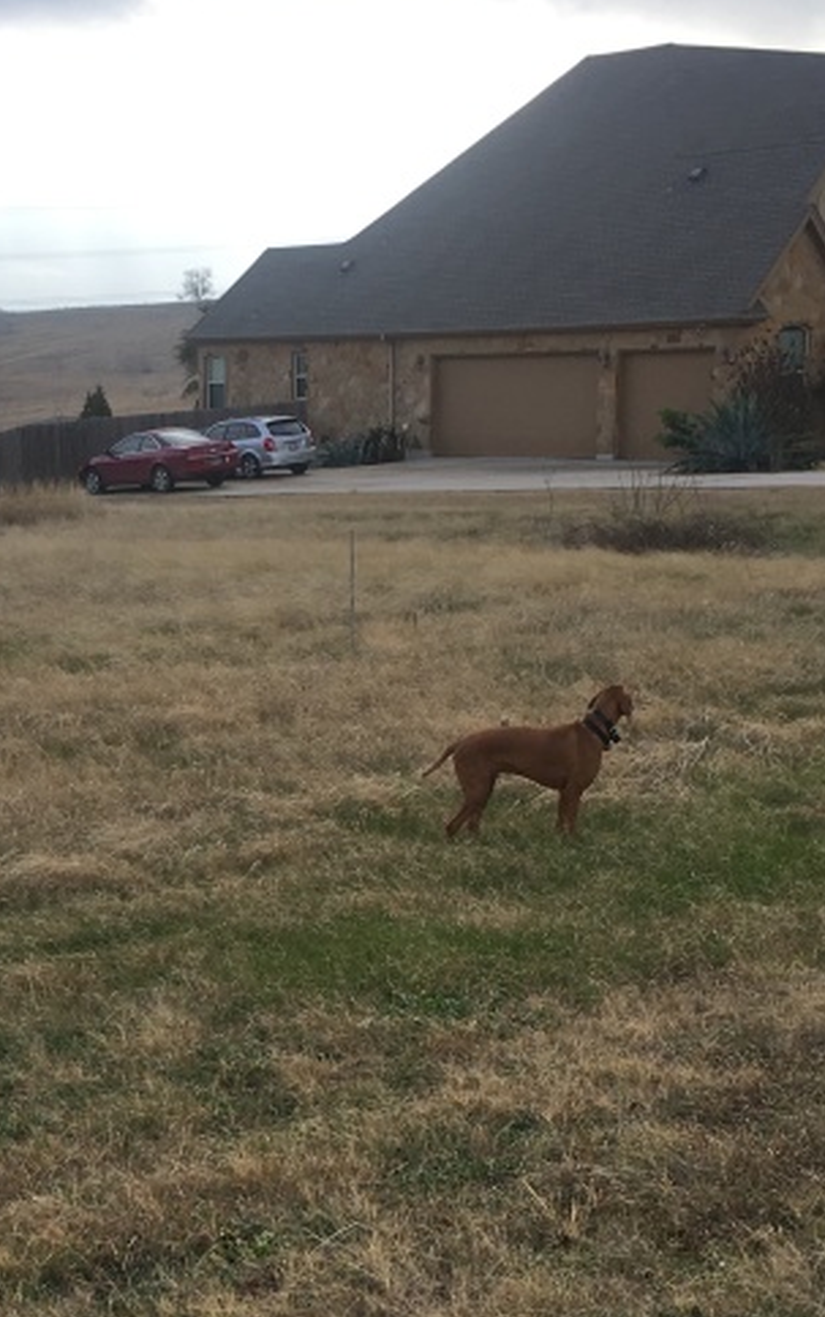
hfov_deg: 19.8
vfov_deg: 30.9
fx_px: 2336
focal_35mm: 65
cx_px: 139
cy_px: 1018
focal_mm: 4.15
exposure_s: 1/625
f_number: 2.2
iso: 25
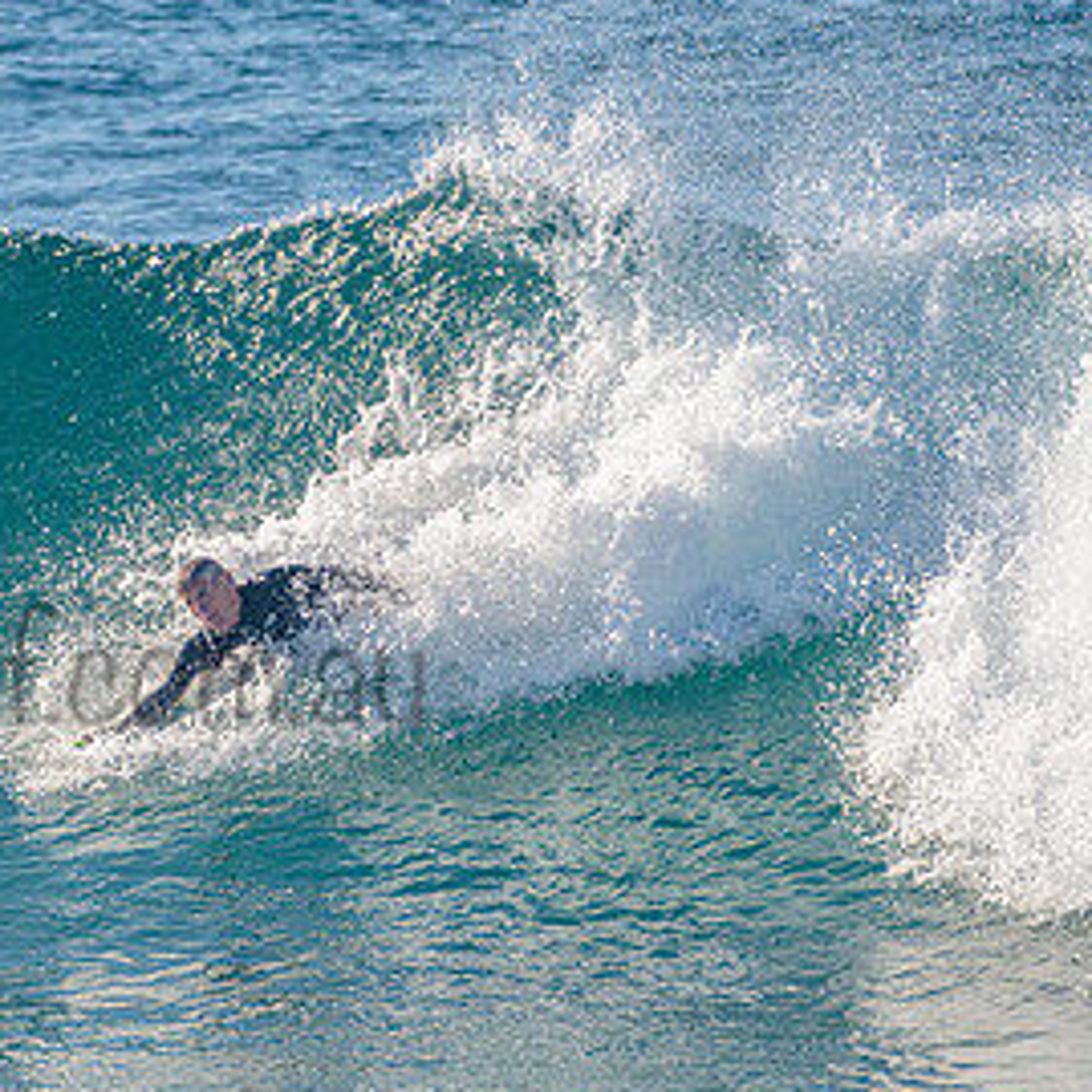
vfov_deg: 1.6
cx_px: 139
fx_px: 39830
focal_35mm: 1116
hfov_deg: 1.6
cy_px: 555
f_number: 5.6
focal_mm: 500
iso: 180
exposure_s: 1/2000
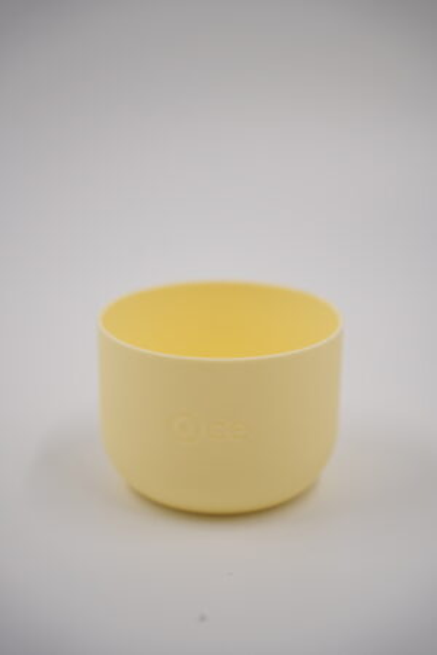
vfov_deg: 28.8
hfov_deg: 19.5
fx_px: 1274
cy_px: 328
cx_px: 218
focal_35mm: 70
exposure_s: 1/250
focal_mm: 70
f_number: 2.8
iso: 100
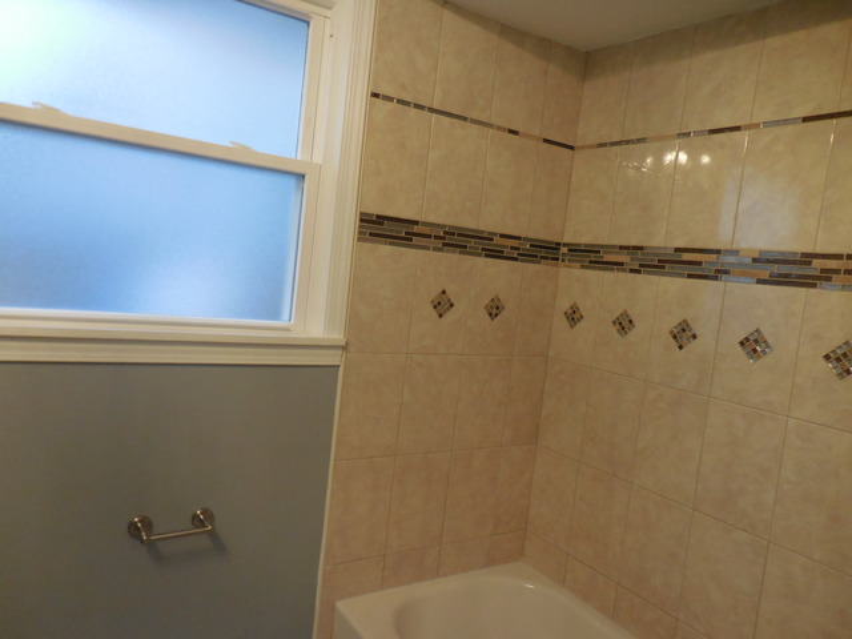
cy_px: 320
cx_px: 426
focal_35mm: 25
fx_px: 615
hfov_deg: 69.4
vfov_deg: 54.9
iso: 400
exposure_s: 1/30
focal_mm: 4.5
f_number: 3.3
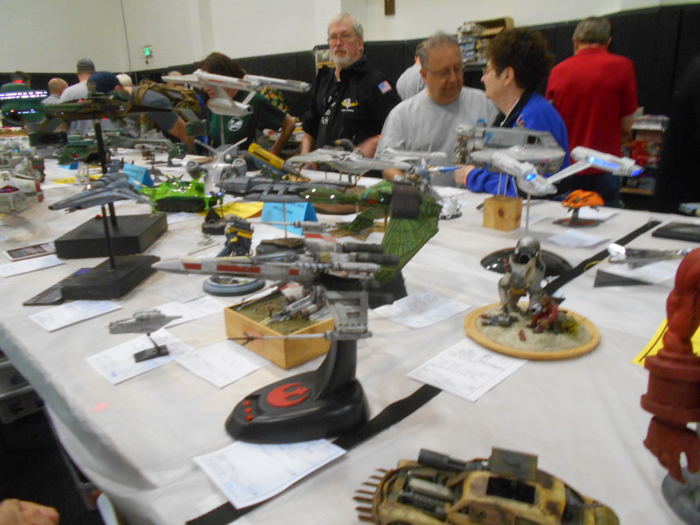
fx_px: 526
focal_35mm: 26
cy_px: 262
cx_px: 350
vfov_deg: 53.1
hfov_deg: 67.3
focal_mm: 4.6
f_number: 3.2
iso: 400
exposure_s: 1/20
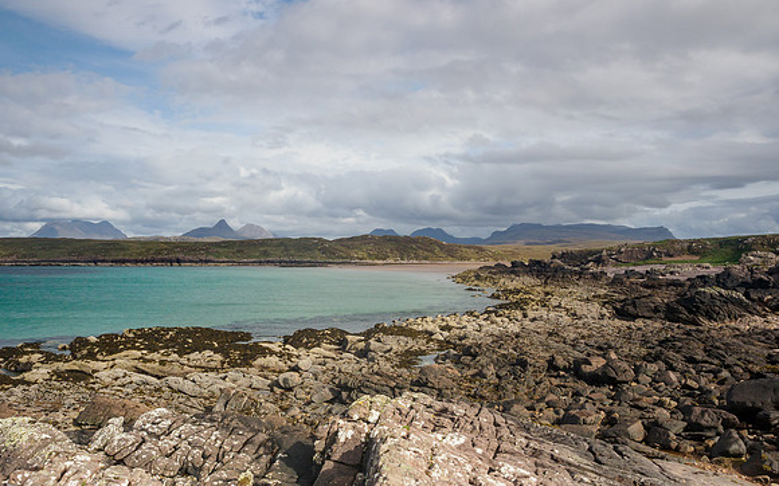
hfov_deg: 68.3
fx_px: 574
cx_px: 382
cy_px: 310
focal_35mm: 27
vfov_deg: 45.4
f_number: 7.1
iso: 200
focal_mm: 12
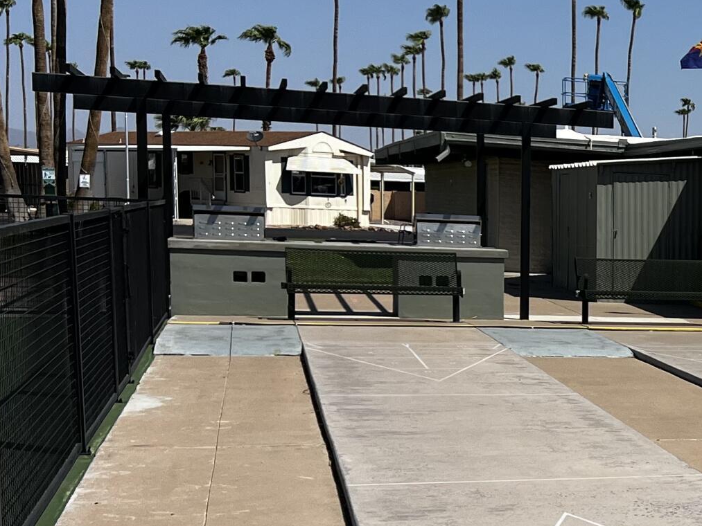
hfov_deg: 22.5
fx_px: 1562
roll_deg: -2.1
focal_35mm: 77
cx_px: 924
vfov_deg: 19.0
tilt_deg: -7.8
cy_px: 407
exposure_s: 1/8696
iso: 50
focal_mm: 5.7
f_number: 1.5
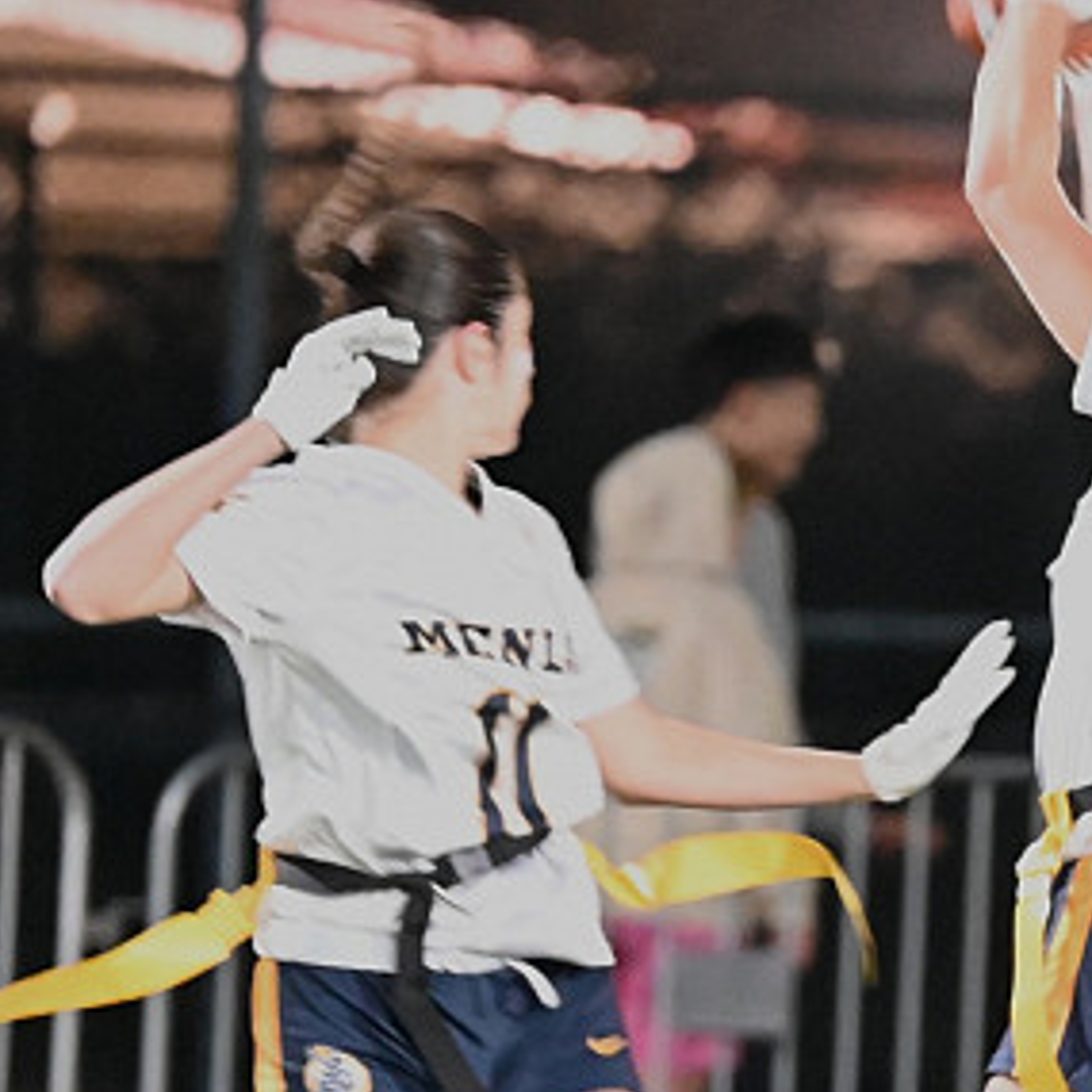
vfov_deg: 2.4
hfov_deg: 2.4
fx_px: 26304
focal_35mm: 737
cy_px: 812
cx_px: 1264
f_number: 5.3
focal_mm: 290
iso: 12800
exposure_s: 1/125
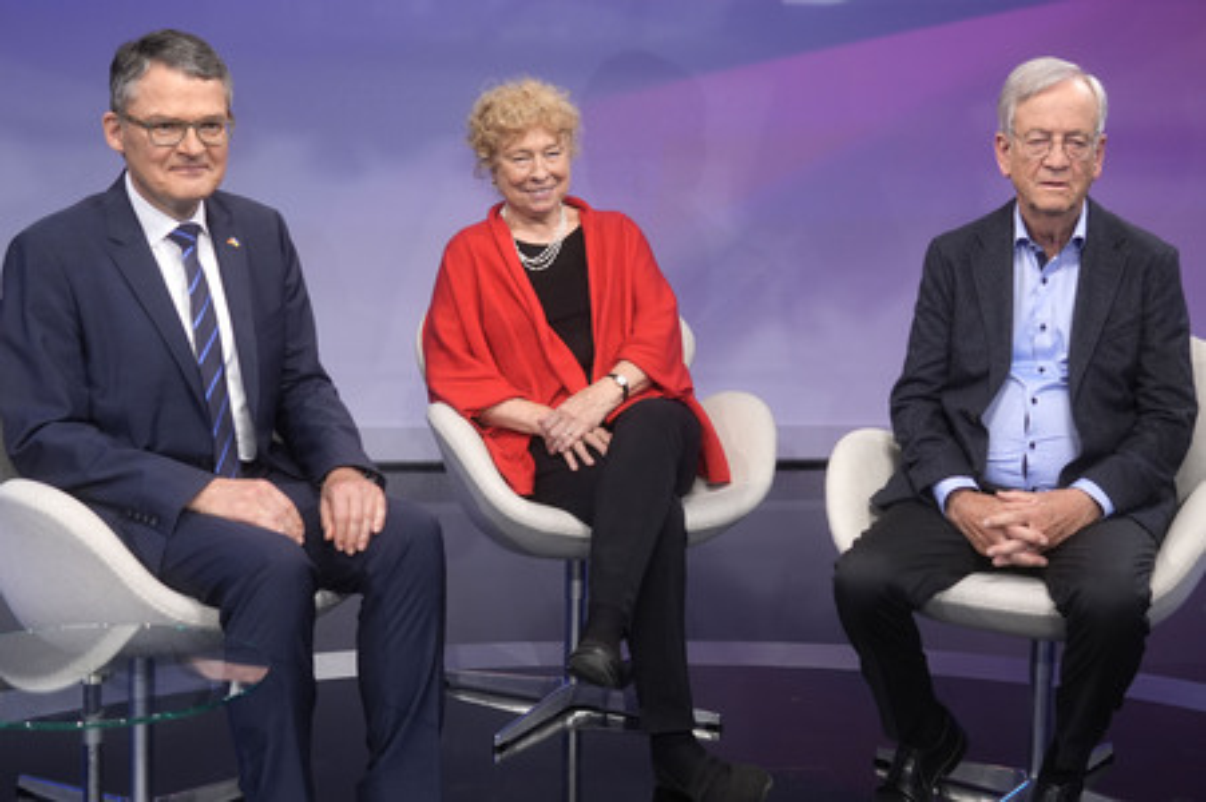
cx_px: 603
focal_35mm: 45
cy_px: 401
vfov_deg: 29.8
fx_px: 1506
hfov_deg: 43.6
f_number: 2.2
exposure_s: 1/200
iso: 640
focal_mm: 30
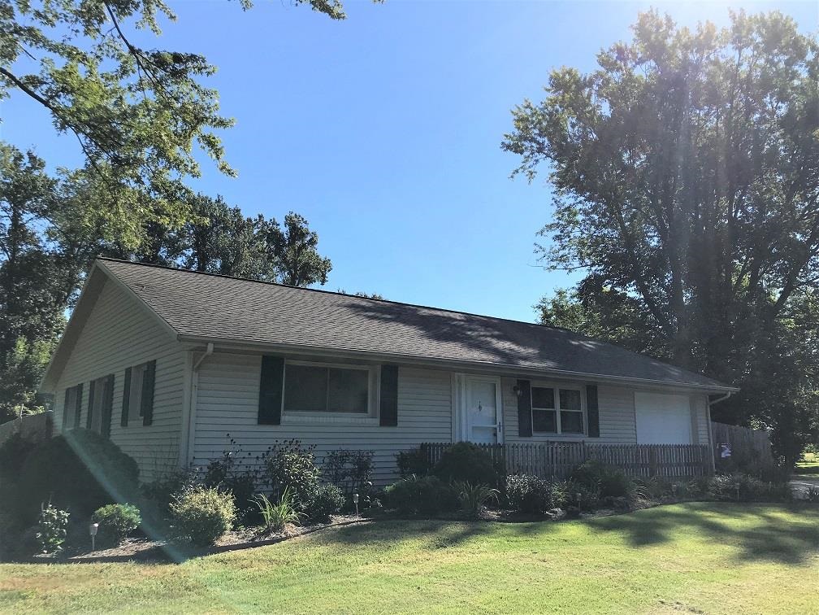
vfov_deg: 49.7
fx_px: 662
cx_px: 410
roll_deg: +0.7
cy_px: 308
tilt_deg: +11.8
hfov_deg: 63.4
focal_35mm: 28
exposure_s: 1/2660
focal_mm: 3.99
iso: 20
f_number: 1.8
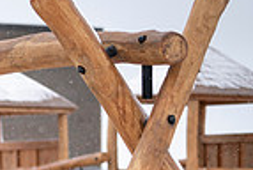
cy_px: 274
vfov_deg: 3.7
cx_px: -239
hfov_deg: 5.4
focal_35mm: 372
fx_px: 2620
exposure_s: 1/800
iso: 800
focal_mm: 92
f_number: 2.8
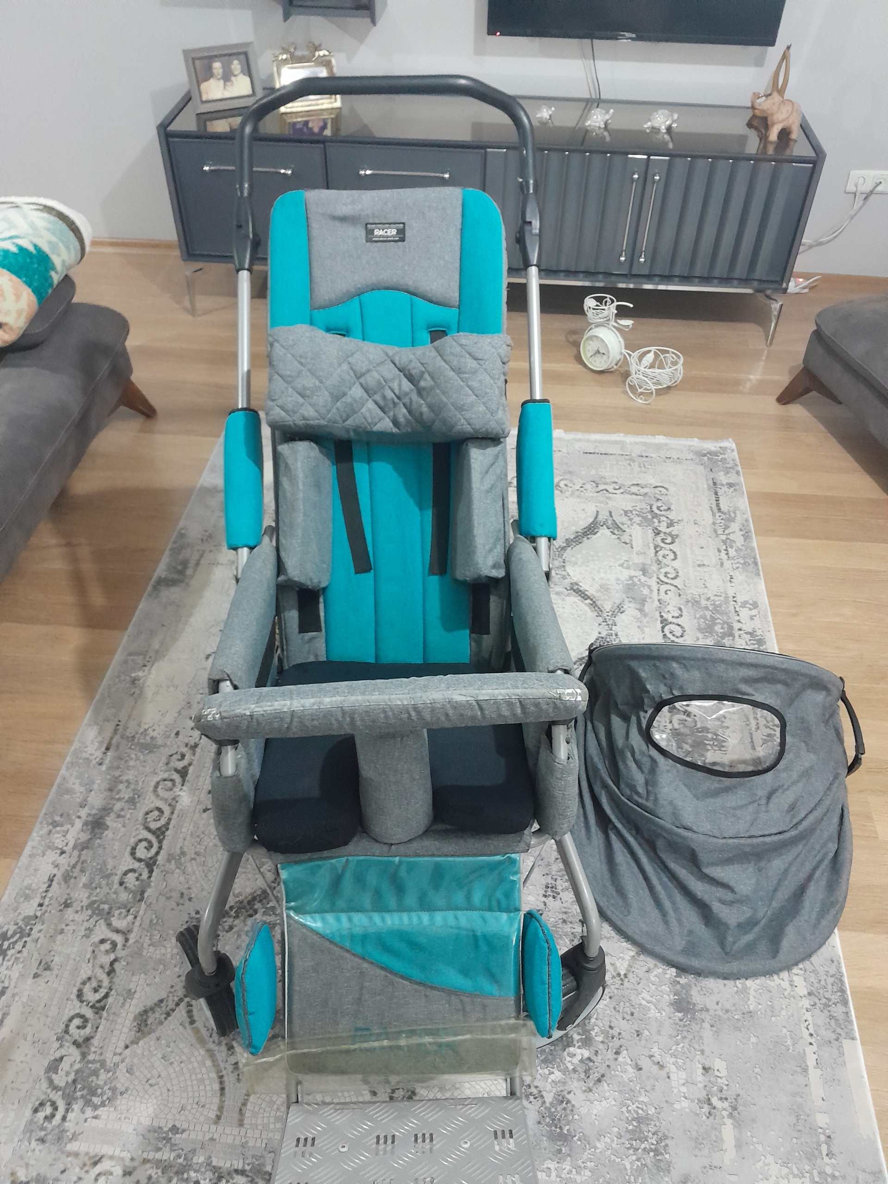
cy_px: 592
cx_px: 444
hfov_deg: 53.1
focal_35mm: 26
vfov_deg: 67.3
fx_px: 889
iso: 800
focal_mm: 3.98
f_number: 1.8
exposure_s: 1/20
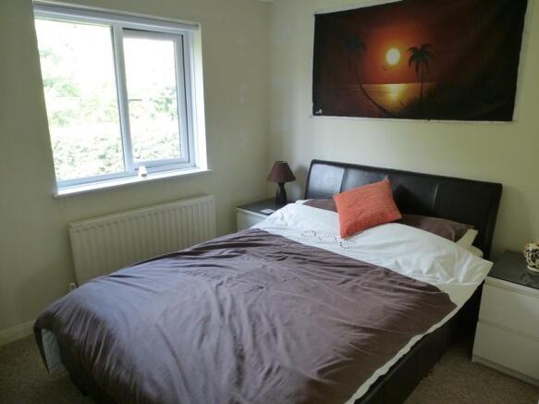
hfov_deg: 71.6
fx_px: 374
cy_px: 202
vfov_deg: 56.8
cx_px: 270
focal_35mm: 24
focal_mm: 4.3
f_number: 3.3
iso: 400
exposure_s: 1/50
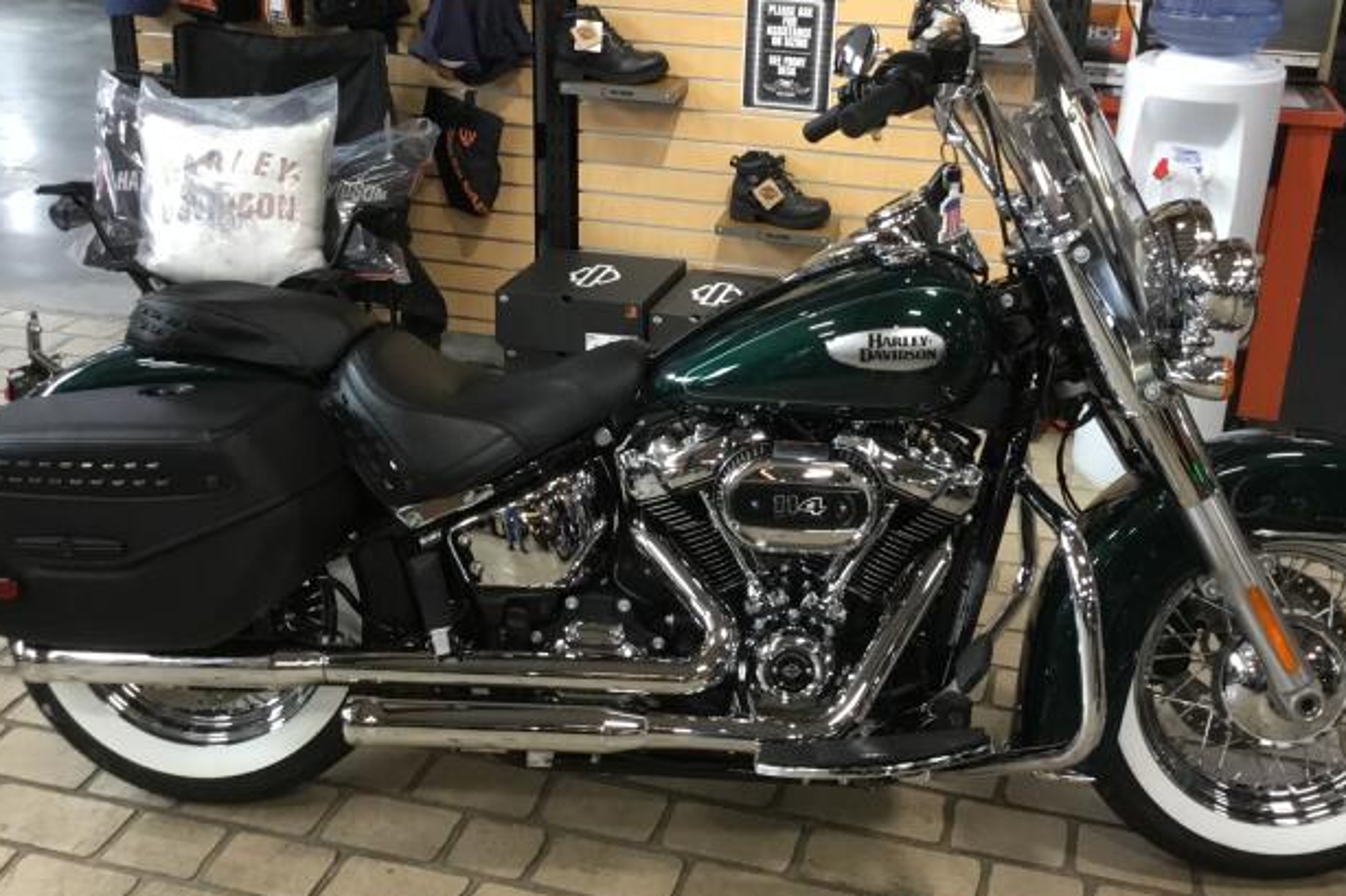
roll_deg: -2.5
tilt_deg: -20.4
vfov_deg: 31.8
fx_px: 1570
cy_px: 394
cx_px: 688
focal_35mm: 42
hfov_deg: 46.4
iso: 100
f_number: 2.4
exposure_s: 1/30
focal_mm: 3.3
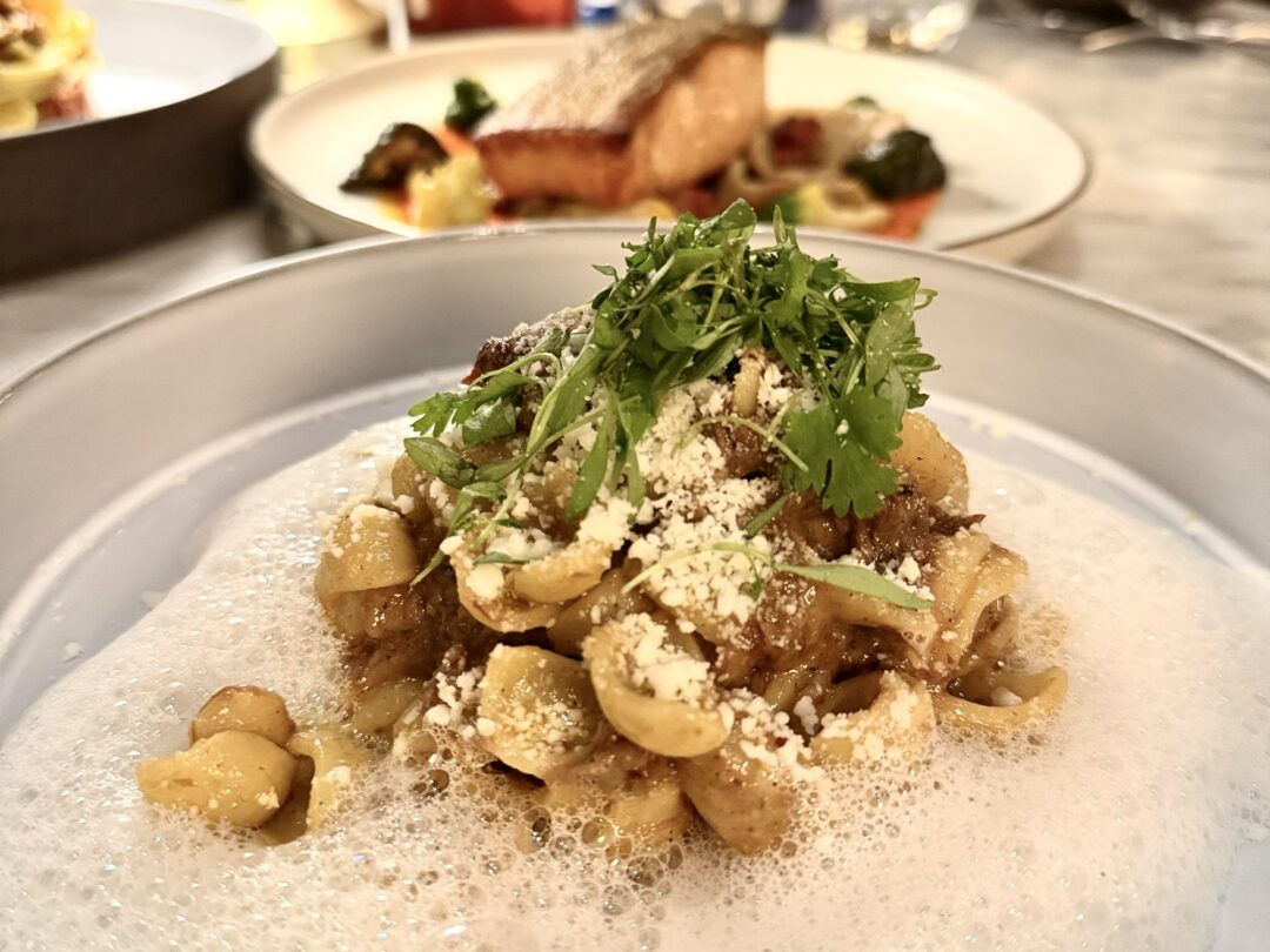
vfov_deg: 56.8
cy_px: 476
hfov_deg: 71.6
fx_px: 881
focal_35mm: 24
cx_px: 635
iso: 640
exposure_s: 1/60
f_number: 1.78
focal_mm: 6.76
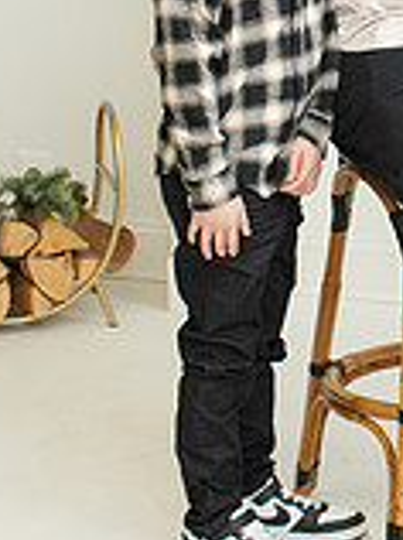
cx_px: 459
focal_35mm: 144
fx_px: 2241
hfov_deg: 10.1
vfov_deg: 13.5
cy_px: 0
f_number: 3.5
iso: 320
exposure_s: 1/200
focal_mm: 35
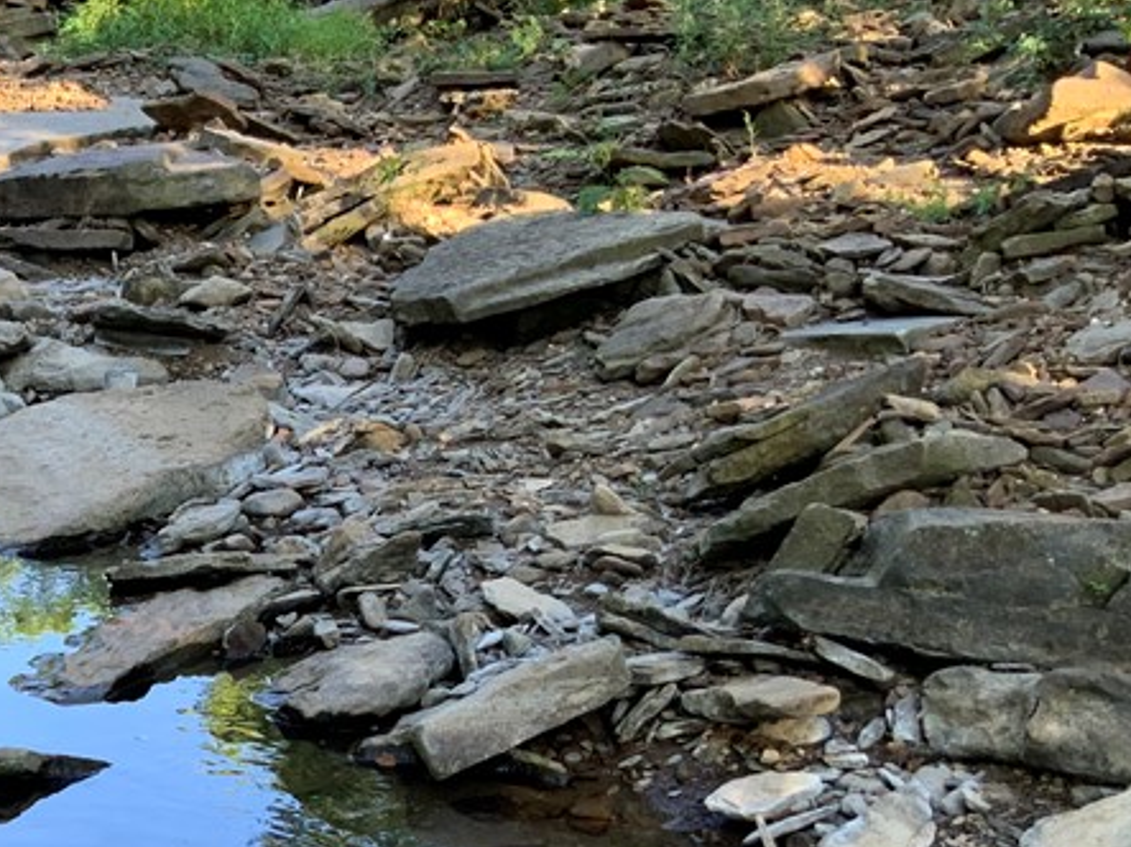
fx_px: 2188
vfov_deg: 21.1
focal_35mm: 67
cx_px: -33
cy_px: 878
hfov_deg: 27.1
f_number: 1.8
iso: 40
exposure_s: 1/122
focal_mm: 3
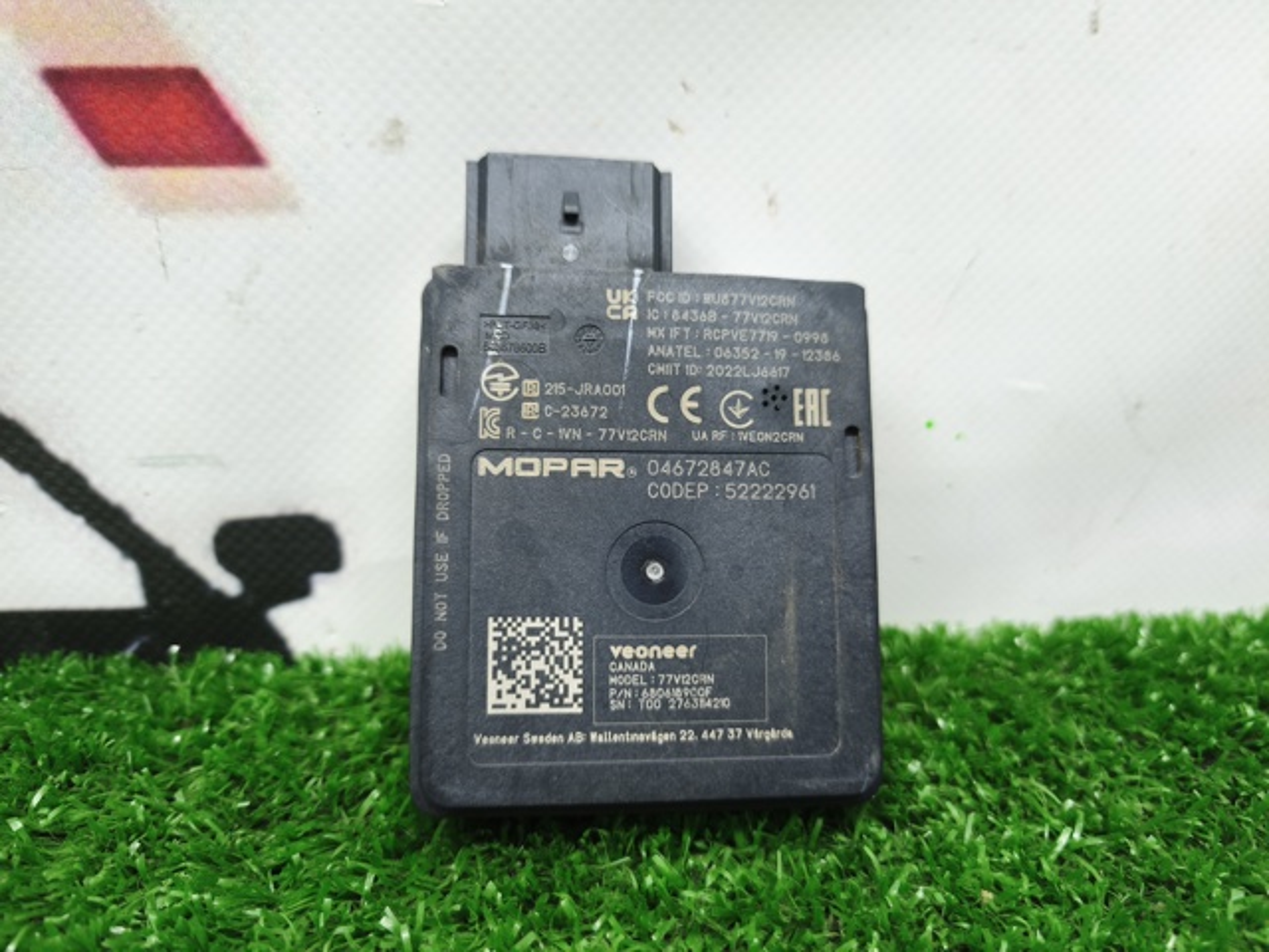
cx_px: 634
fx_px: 843
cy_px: 476
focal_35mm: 23
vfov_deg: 58.9
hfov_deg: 73.9
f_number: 1.7
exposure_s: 1/90
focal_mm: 5.35
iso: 400
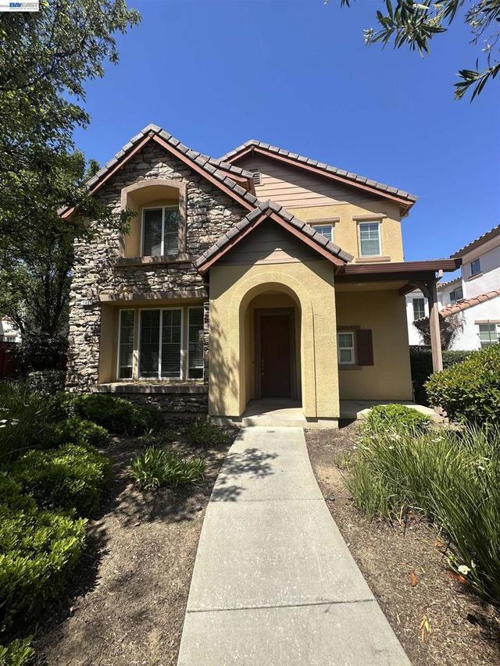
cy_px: 333
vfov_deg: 102.1
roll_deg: -0.6
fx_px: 270
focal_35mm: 14
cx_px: 250
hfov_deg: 85.7
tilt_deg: +5.6
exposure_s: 1/1383
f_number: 2.2
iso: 50
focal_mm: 2.22
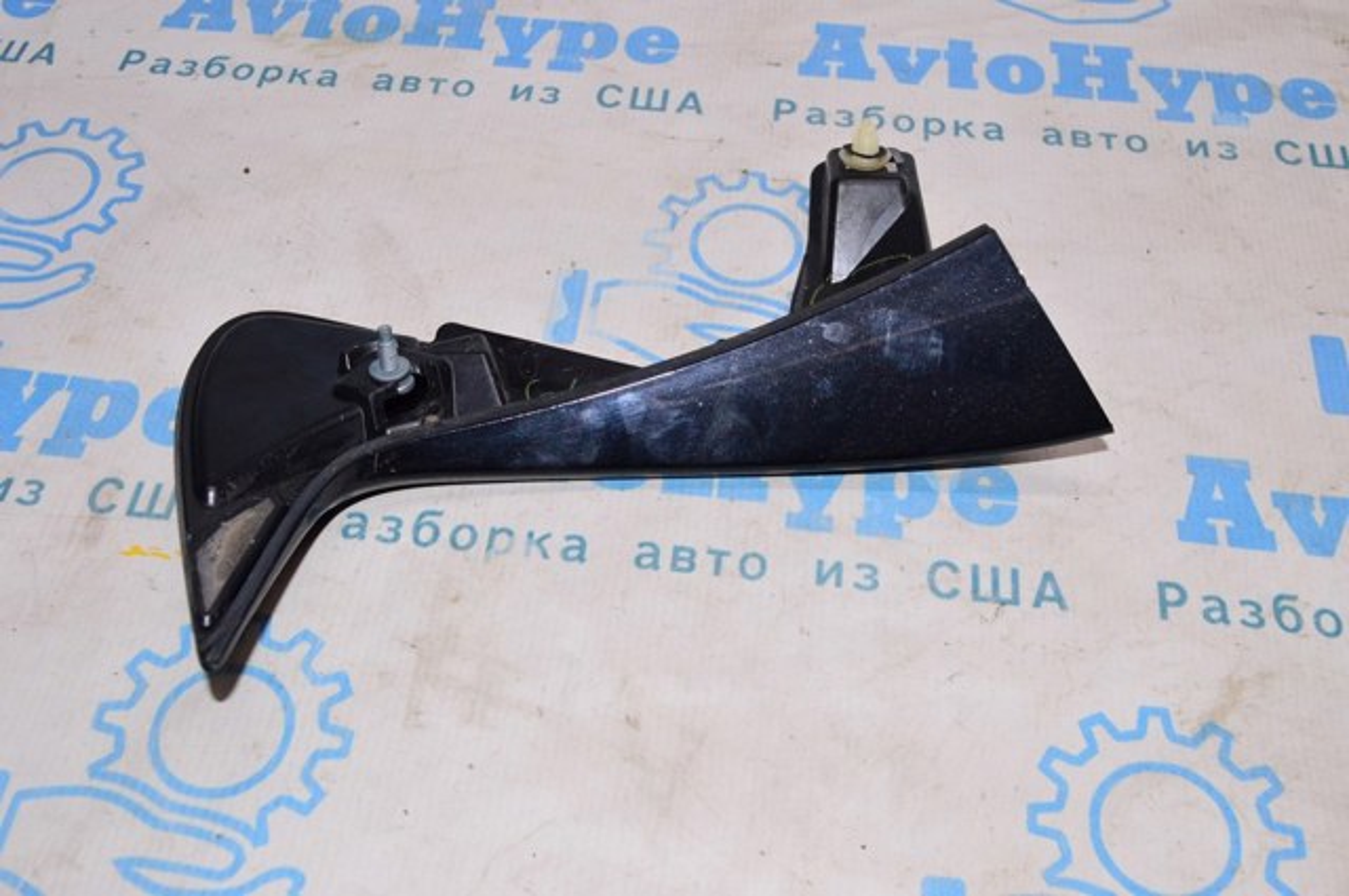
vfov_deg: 35.4
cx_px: 674
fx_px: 1403
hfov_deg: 51.3
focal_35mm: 38
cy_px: 448
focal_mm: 25
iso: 1600
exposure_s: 1/200
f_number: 8
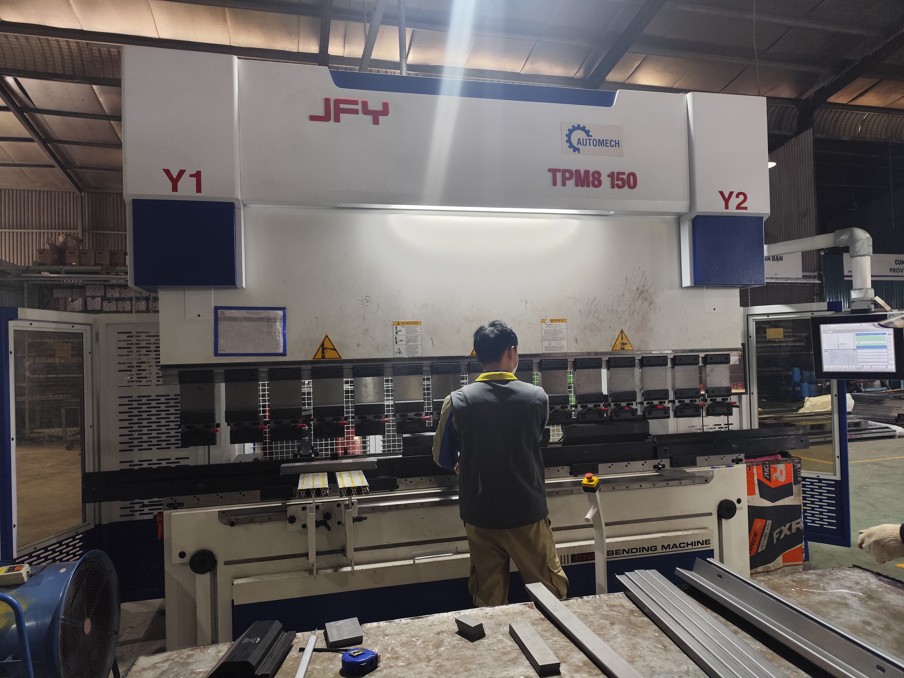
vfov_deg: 58.9
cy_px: 339
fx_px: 601
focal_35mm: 23
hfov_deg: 73.9
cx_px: 452
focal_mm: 6.14
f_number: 1.65
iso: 400
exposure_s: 1/100
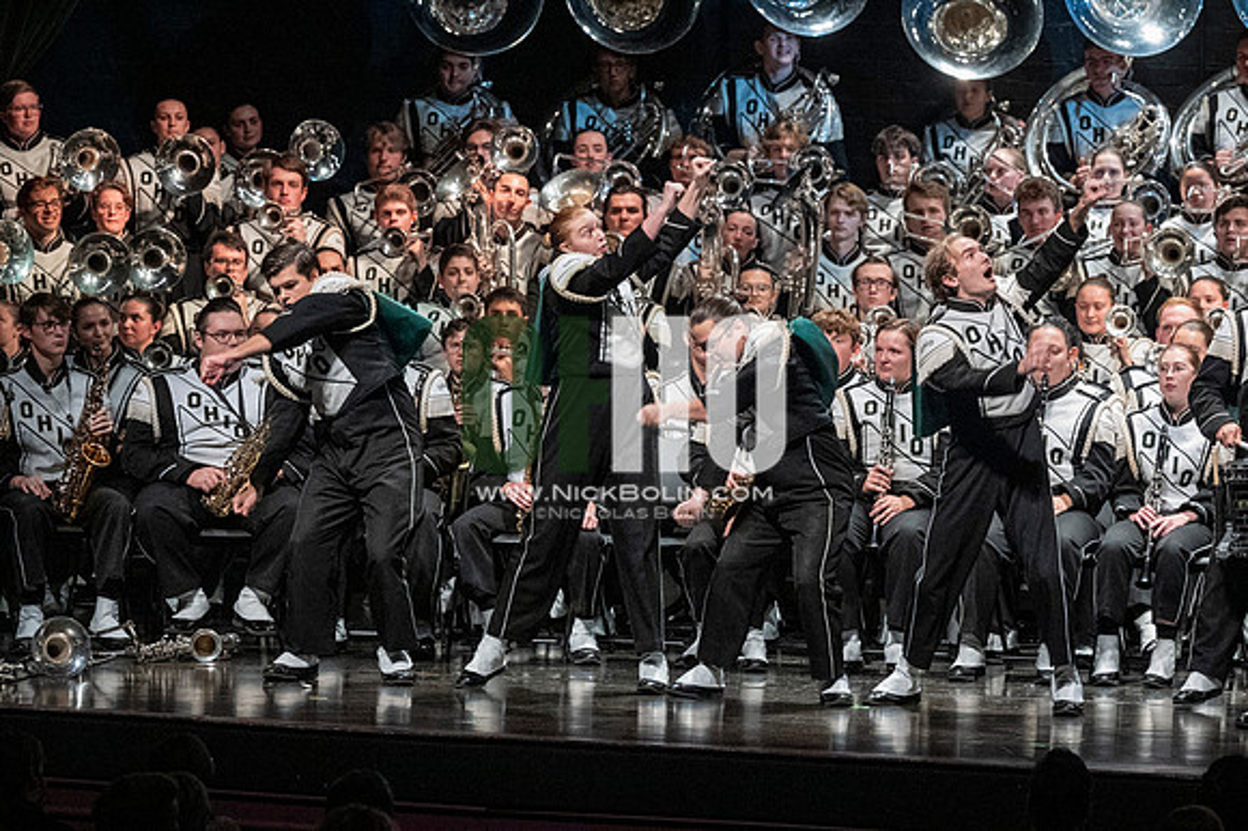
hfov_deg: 9.2
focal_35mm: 225
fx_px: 7795
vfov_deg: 6.1
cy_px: 416
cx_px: 624
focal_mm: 150
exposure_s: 1/500
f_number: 4
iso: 4000
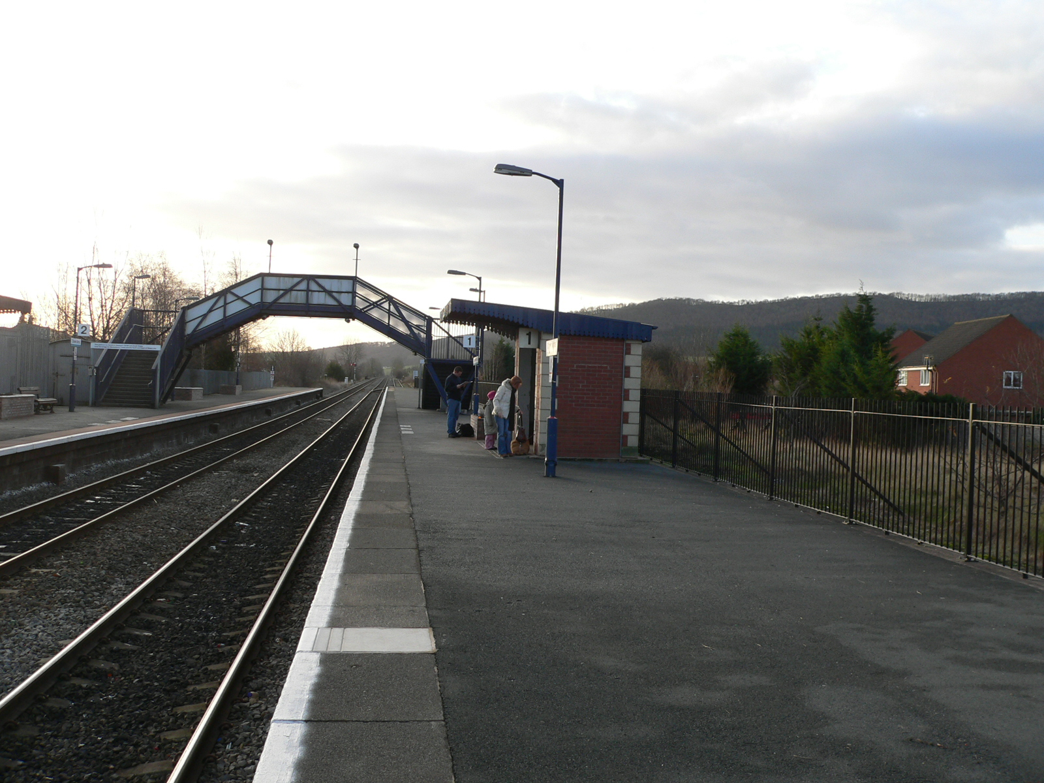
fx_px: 1086
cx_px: 522
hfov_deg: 51.4
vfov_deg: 39.7
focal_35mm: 36
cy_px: 392
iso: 80
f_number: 4
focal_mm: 6
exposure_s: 1/125
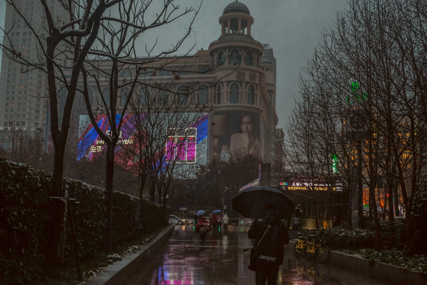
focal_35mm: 41
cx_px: 214
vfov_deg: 32.6
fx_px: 486
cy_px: 142
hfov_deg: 47.4
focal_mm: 27
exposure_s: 1/60
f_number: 5
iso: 2500
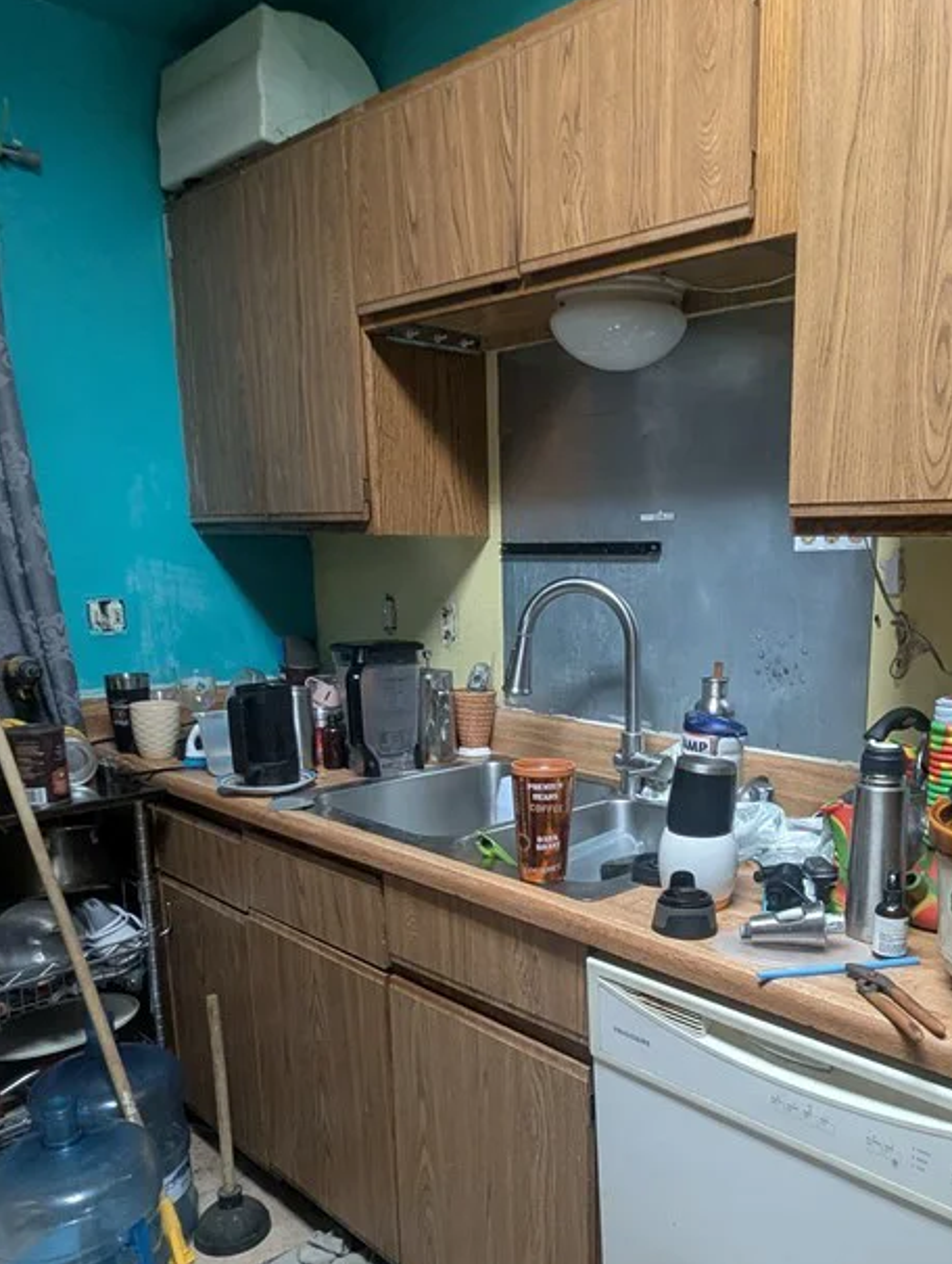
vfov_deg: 64.5
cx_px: 634
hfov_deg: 50.6
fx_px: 987
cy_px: 774
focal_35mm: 27
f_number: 2.2
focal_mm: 2.35
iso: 209
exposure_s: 1/24
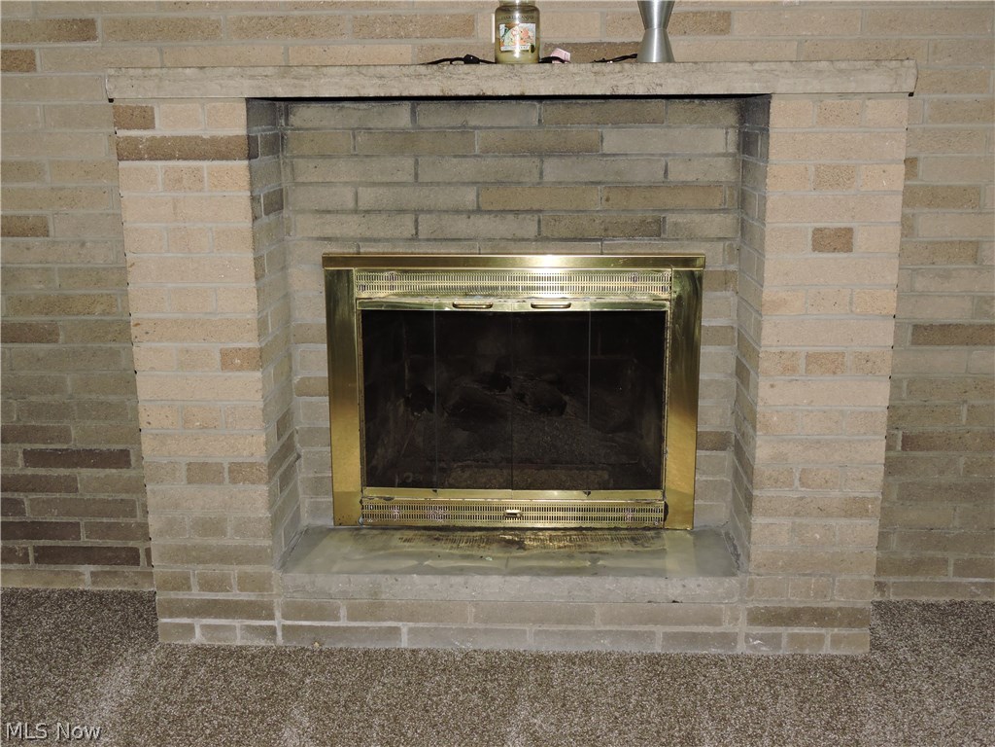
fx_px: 1150
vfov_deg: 36.0
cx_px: 498
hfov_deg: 46.8
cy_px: 374
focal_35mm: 40
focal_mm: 7.2
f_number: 3.8
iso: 200
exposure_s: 1/30
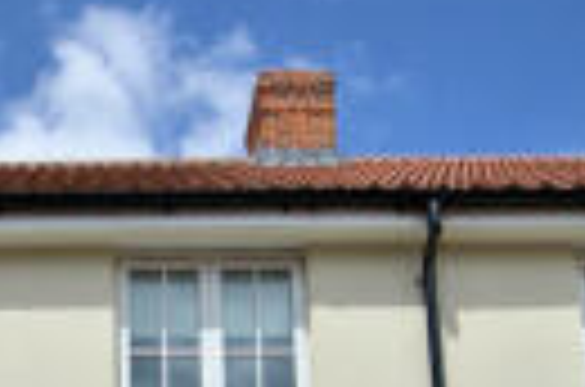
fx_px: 892
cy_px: 646
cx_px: 58
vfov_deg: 19.7
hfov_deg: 34.3
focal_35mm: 55
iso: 100
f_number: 3.5
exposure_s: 1/2000
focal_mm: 10
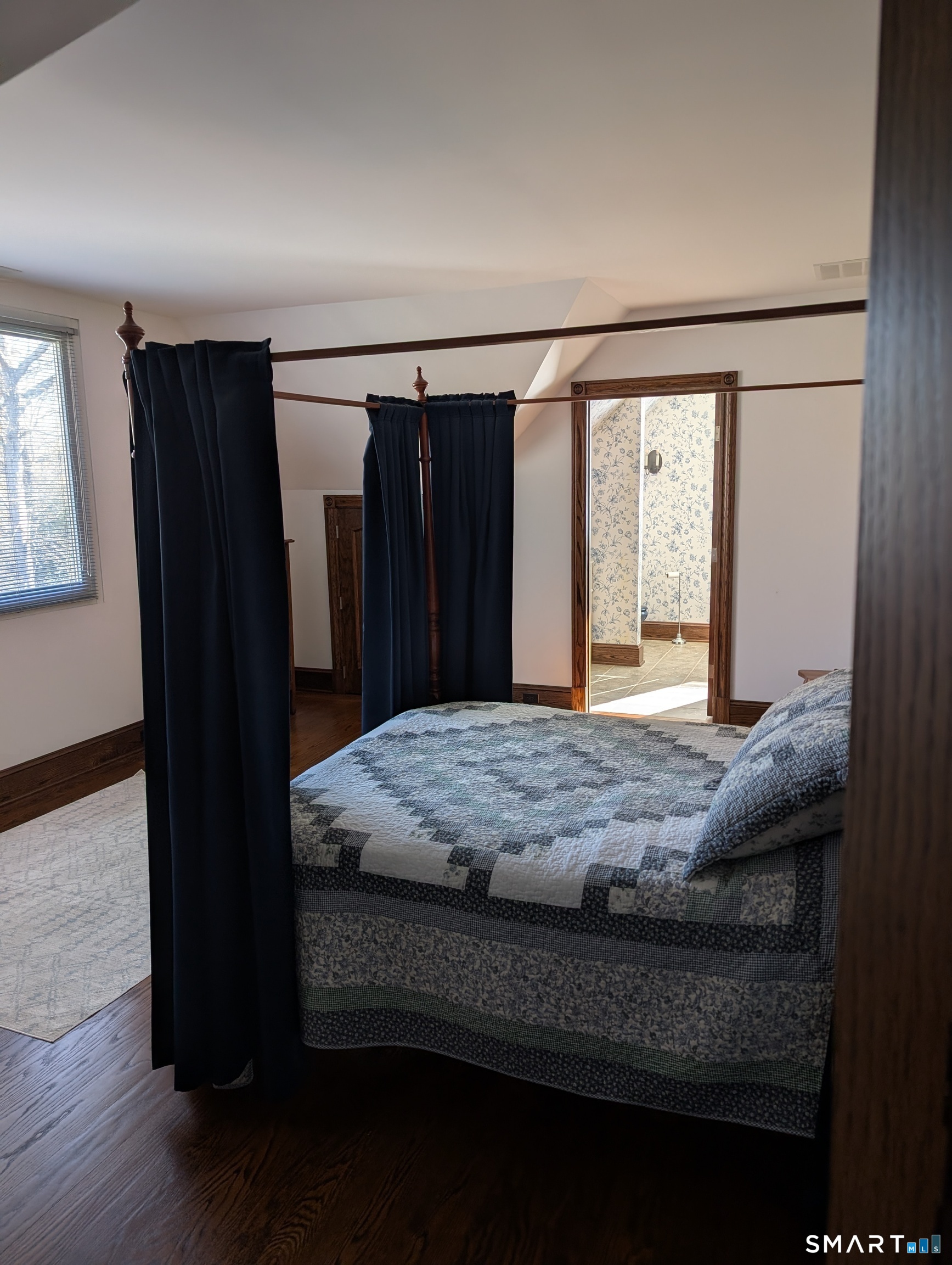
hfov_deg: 56.9
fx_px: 878
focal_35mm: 24
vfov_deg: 71.5
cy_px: 632
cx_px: 476
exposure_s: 1/51.1
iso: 45
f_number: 1.68
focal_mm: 6.9
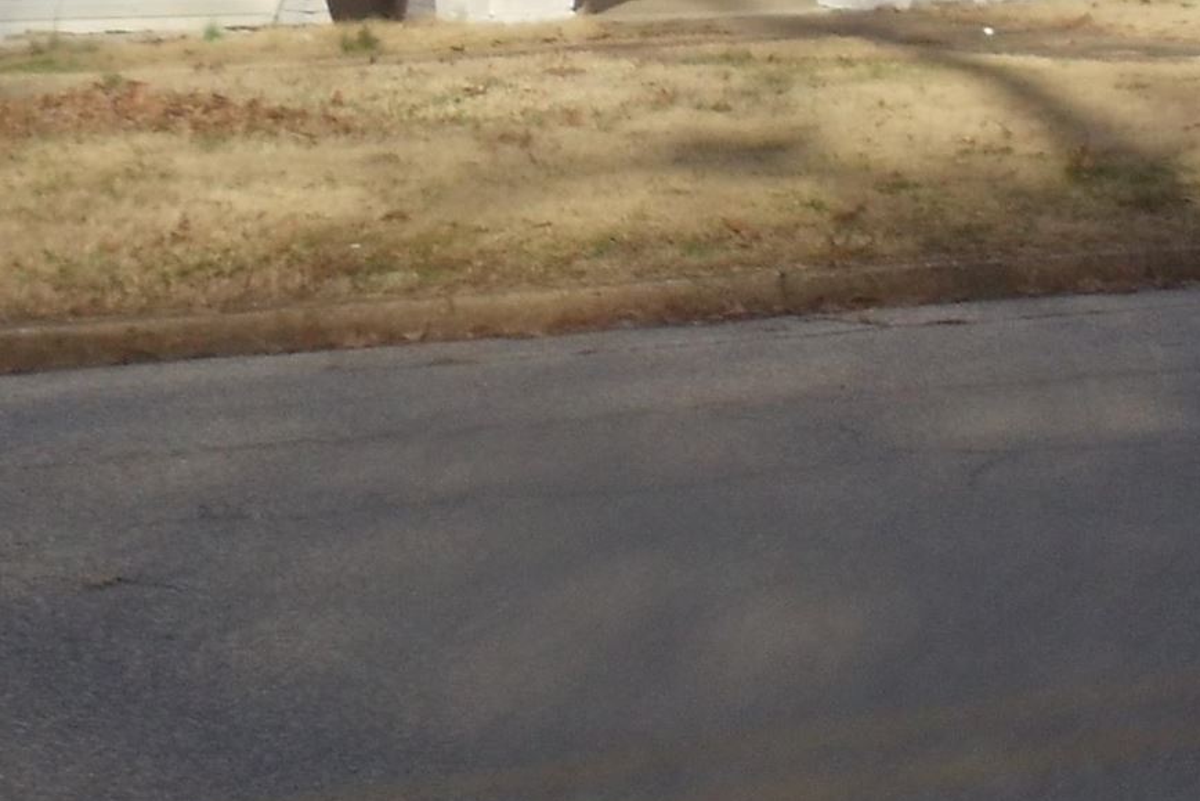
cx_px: 653
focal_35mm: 162
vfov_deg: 8.4
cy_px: -223
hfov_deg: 12.7
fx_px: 5401
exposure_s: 1/250
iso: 80
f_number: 7.1
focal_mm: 6
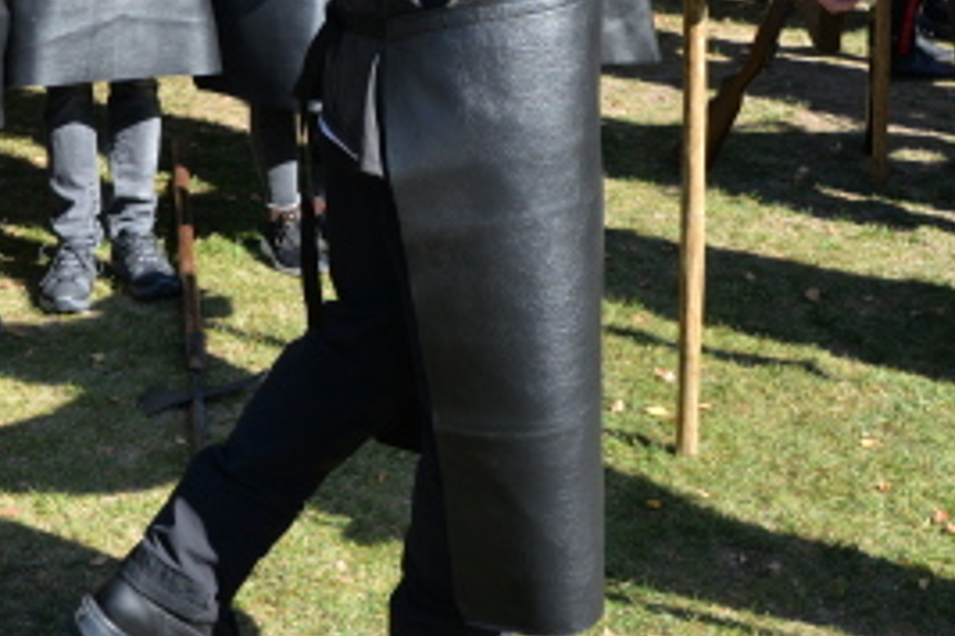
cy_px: -66
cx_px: 467
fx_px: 1830
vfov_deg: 18.9
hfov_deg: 29.2
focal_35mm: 69
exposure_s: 1/500
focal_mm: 24
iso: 500
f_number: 11
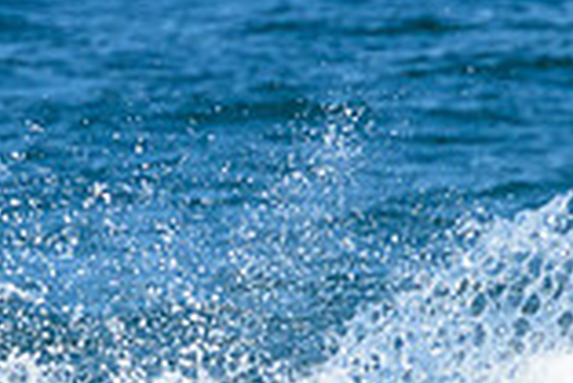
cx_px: 254
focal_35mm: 3400
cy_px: 406
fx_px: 54166
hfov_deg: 0.6
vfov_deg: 0.4
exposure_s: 1/2000
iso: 1400
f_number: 11
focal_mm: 800
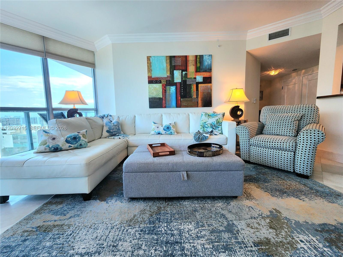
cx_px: 172
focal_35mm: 13
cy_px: 128
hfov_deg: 106.2
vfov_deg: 89.9
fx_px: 129
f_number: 2.2
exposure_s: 1/120
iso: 100
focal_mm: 2.2
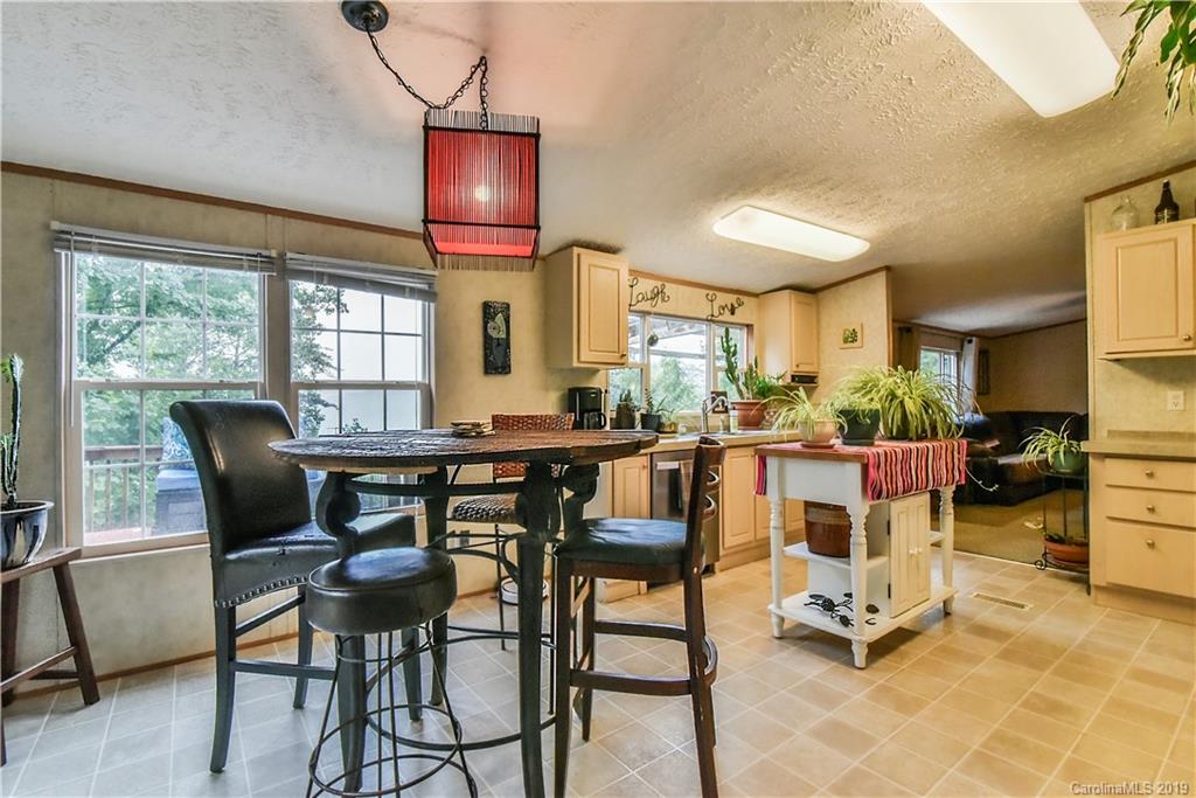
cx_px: 598
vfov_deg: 73.8
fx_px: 532
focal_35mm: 16
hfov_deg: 96.7
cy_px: 399
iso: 4000
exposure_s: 1/125
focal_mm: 16
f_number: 11
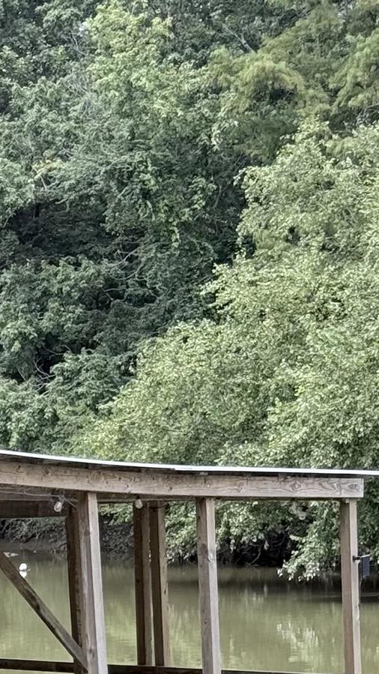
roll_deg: +0.3
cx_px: -186
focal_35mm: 134
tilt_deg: -5.6
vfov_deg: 15.7
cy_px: 699
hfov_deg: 8.8
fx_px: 2393
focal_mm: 6.76
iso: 100
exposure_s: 1/1678
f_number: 1.78
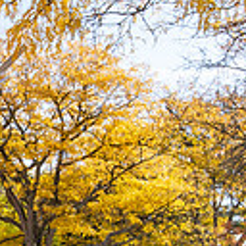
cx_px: -29
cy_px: 255
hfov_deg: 16.8
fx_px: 804
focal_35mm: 100
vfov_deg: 17.0
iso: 320
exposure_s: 1/200
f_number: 10
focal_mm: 26
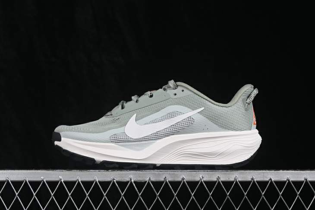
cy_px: 105
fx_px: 656
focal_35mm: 75
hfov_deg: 27.0
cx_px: 158
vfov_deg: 18.2
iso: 160
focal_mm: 50
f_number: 8
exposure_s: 1/80
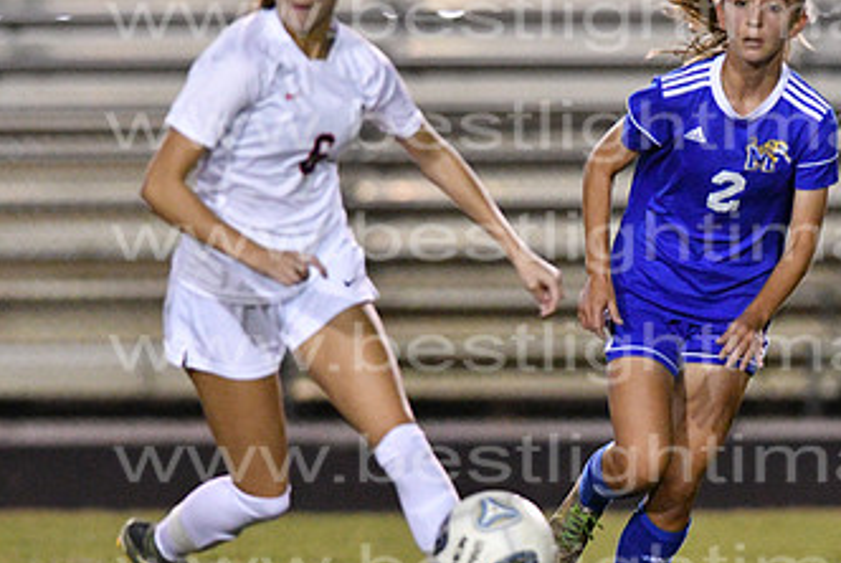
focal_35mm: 786
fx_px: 18377
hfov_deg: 2.6
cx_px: 689
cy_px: 298
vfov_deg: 1.8
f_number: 3.5
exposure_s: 1/640
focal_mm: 300
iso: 10000
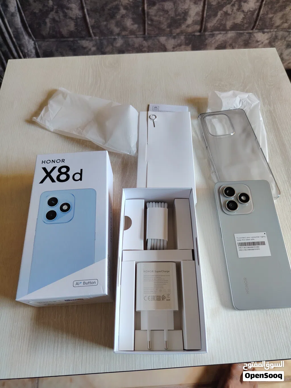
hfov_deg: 56.8
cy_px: 194
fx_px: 269
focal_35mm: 24
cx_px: 146
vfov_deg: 71.6
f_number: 1.75
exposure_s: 1/100
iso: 738
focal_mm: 5.25
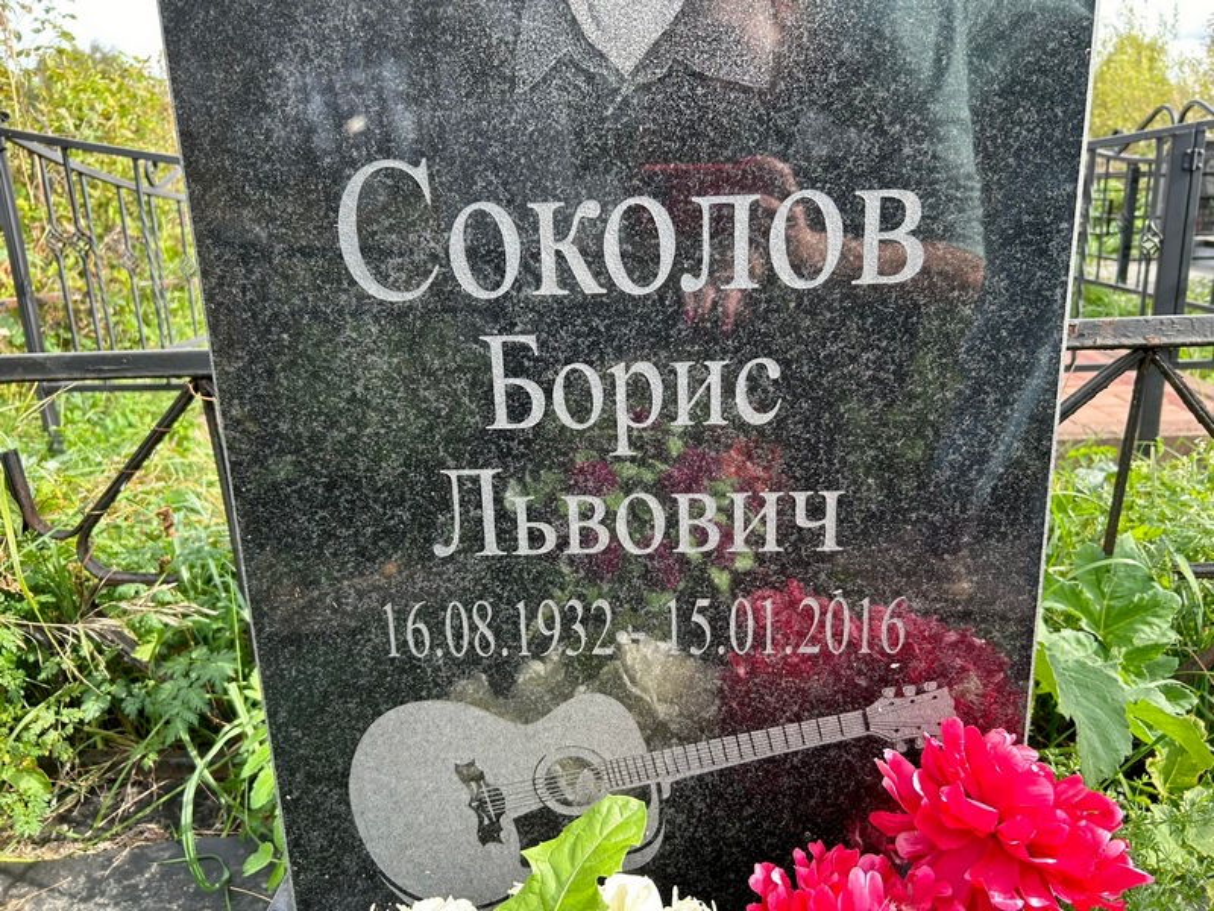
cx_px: 607
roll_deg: +3.6
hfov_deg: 67.3
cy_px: 456
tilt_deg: -15.0
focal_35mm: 26
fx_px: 912
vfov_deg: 53.1
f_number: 1.5
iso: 50
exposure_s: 1/407
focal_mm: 5.7
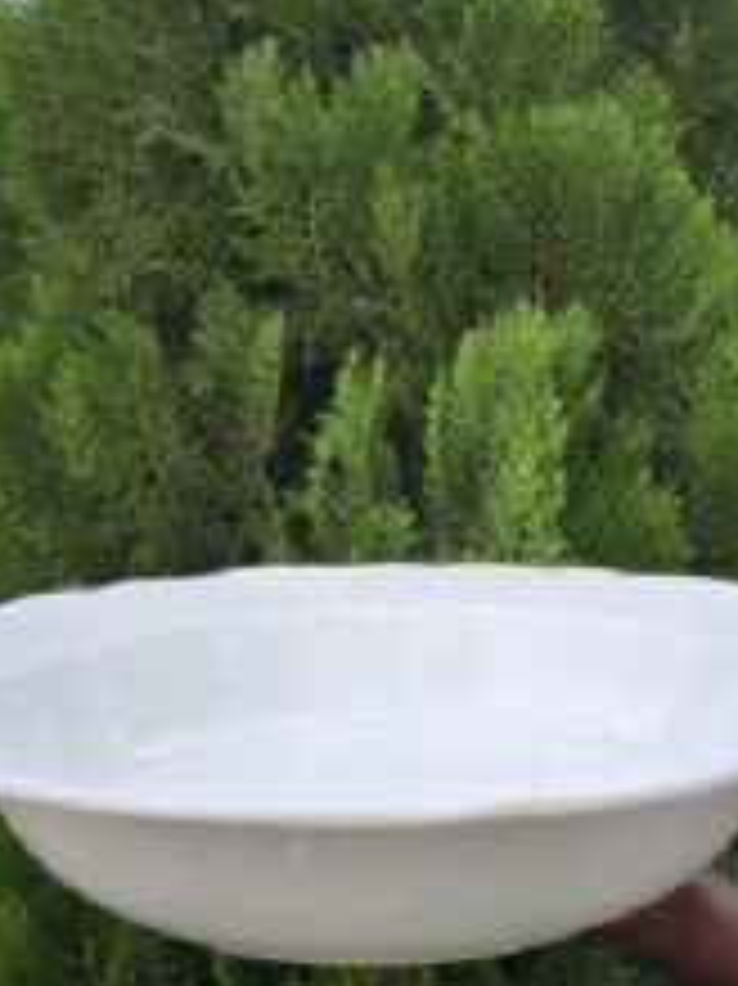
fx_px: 1195
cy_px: 563
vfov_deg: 44.7
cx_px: 450
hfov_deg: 34.2
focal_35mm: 42
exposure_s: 1/182
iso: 40
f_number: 1.7
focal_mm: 6.3
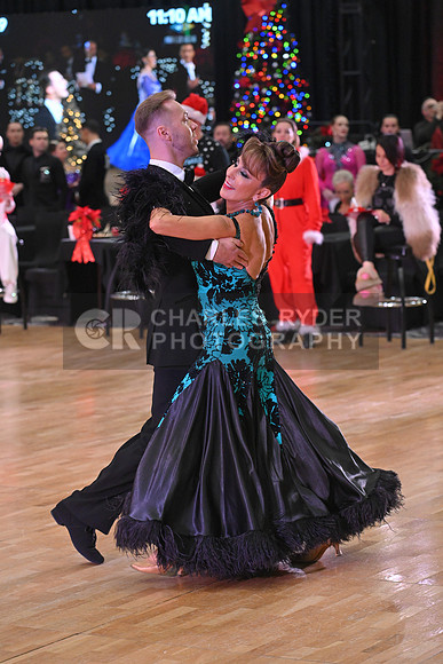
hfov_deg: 12.2
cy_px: 332
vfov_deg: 18.3
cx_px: 222
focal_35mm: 112
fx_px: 2066
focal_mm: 112
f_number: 5
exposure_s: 1/400
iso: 3200
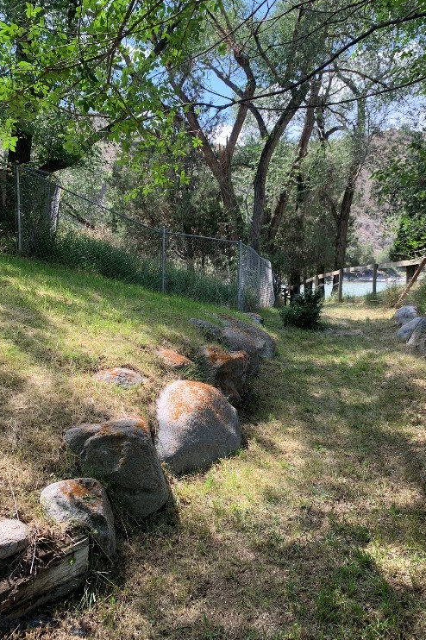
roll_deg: -0.8
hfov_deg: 46.2
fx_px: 497
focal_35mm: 28
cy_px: 311
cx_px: 241
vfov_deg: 65.5
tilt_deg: -7.9
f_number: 1.8
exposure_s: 1/350
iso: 25
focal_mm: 4.25
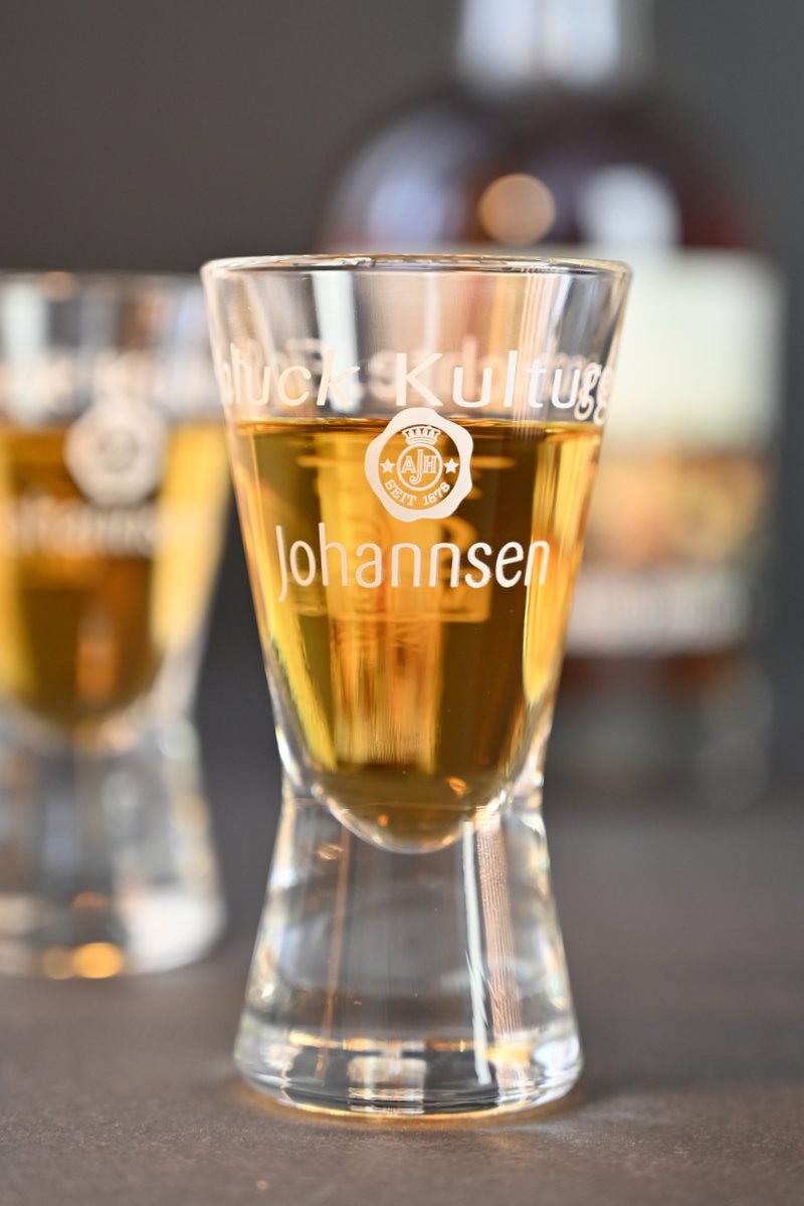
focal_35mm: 70
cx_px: 402
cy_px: 603
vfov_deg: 28.8
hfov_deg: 19.5
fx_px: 2345
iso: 800
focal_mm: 70
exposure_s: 1/60
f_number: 4
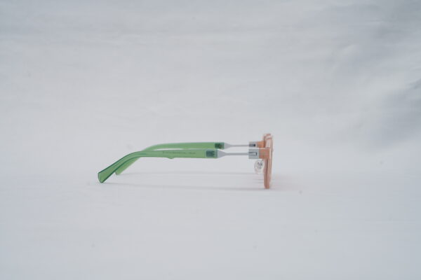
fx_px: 585
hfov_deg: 39.6
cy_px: 140
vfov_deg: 27.0
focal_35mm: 50
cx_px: 210
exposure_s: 1/160
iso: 100
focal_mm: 50
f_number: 9
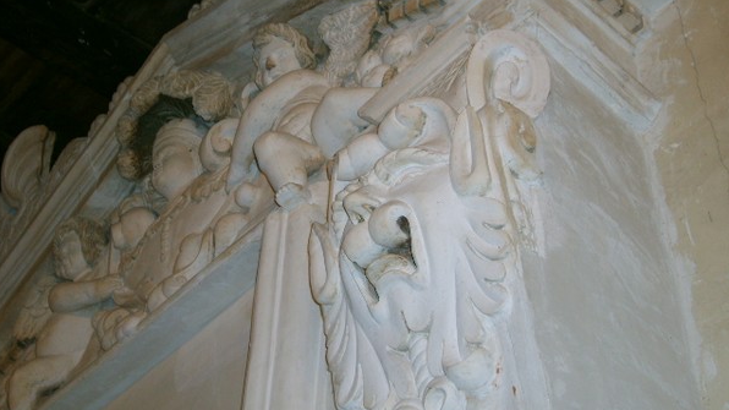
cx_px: 363
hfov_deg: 36.6
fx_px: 1102
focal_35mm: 57
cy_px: 166
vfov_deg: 21.0
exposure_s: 1/45
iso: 100
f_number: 3.3
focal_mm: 8.7
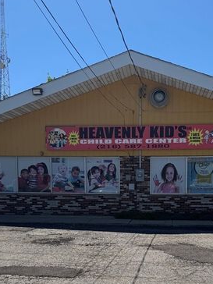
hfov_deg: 32.6
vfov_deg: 41.5
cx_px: 141
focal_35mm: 44
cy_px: 217
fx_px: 361
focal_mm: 6.76
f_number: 1.78
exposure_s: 1/4950
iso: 80
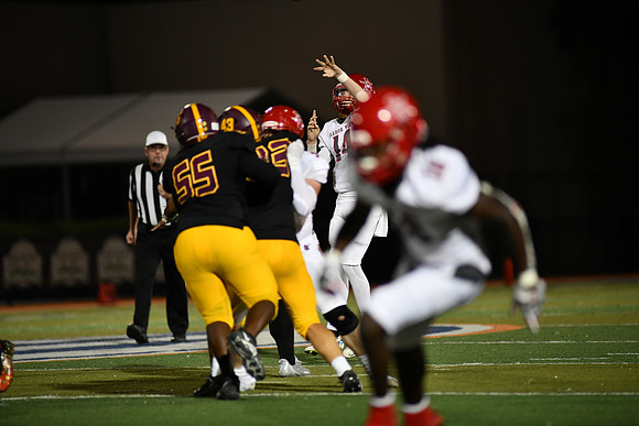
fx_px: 5326
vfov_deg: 4.6
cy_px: 213
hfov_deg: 6.9
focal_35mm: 300
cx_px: 320
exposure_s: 1/1000
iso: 1800
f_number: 2.8
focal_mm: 300
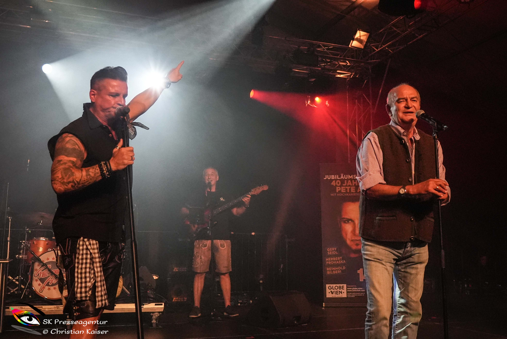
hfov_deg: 53.1
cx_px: 254
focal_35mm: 36
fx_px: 507
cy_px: 170
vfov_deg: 36.9
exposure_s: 1/1250
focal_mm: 24
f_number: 4
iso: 5000
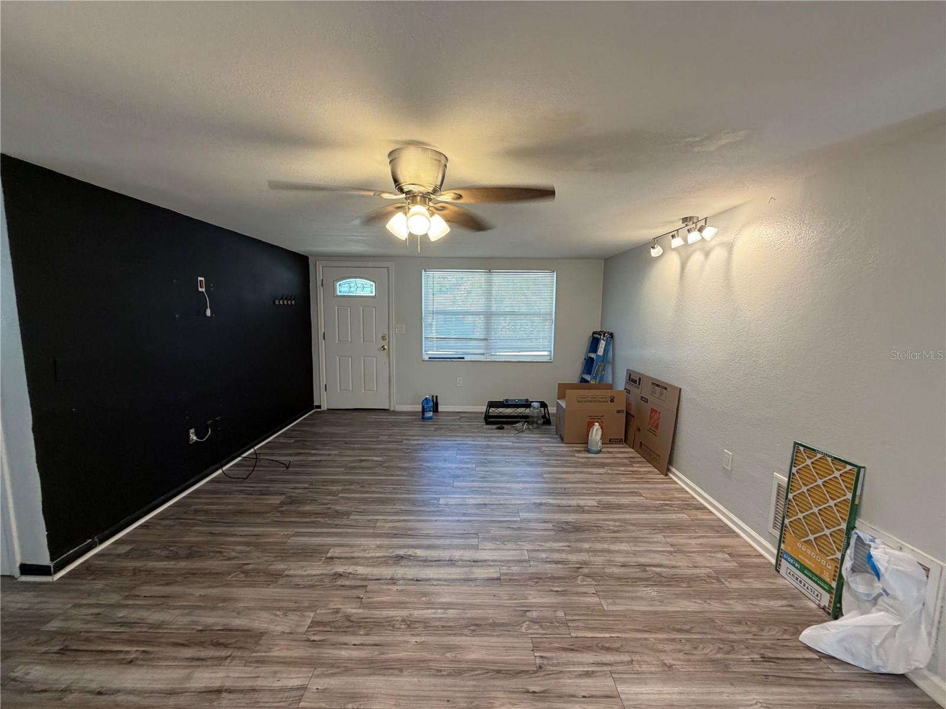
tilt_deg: -7.8
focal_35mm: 14
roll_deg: -0.8
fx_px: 383
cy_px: 354
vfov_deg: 85.7
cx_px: 473
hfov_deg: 102.1
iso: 160
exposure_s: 1/60
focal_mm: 2.22
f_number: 2.2
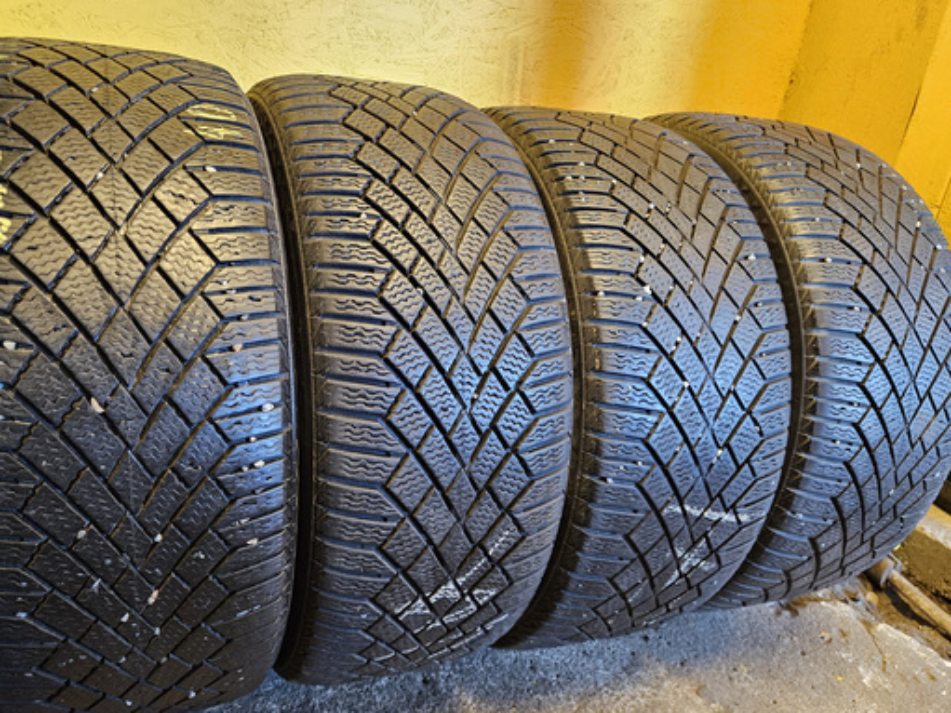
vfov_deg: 51.2
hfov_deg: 65.2
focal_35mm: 27
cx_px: 424
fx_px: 742
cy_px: 397
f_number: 1.8
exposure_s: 1/50
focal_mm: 5.4
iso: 500
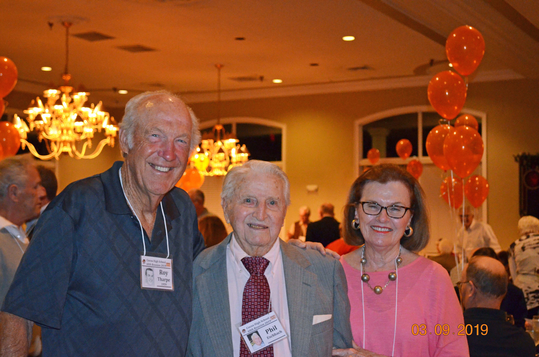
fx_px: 896
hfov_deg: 33.5
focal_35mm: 60
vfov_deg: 22.5
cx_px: 270
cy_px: 178
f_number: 5.3
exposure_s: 1/60
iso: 3200
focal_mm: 40
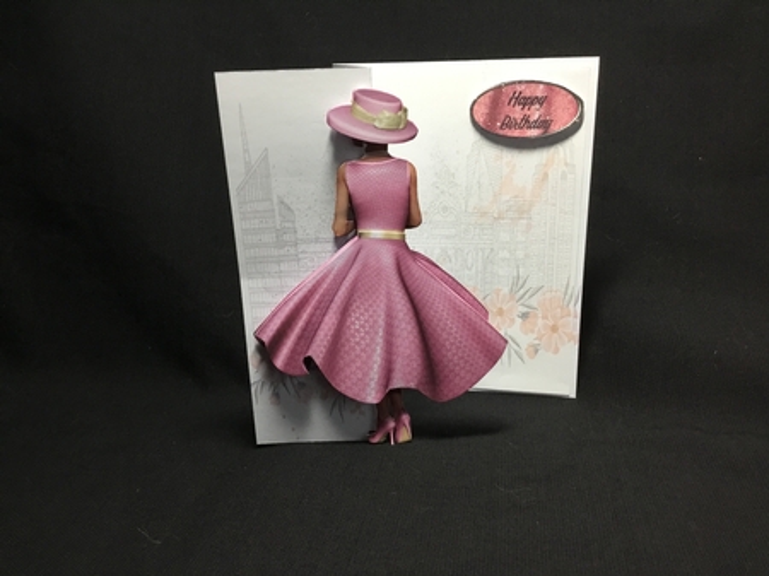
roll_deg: +0.8
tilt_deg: -16.0
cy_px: 288
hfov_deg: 58.4
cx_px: 384
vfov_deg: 45.4
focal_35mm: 31
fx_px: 688
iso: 100
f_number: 2.4
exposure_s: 1/33
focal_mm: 3.3
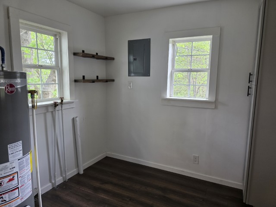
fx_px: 183
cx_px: 138
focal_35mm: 23
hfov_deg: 73.9
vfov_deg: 58.9
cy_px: 104
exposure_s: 1/120
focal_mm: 6.3
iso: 250
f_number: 1.7
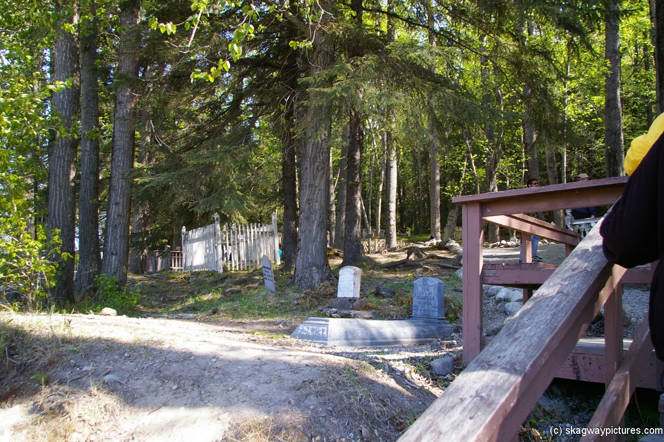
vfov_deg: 47.9
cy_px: 221
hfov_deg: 67.4
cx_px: 332
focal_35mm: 27
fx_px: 498
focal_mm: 18
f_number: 5.6
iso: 200
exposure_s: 1/125
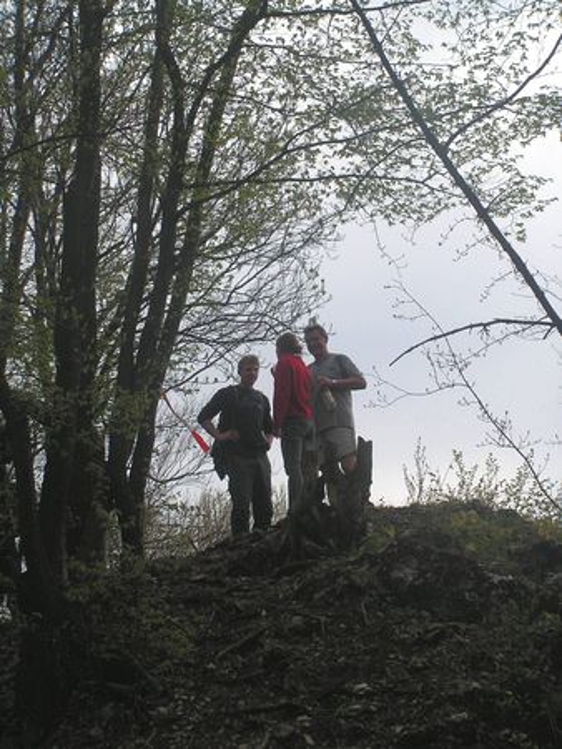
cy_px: 374
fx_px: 1882
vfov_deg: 22.5
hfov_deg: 17.0
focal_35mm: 87
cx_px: 281
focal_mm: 14.5
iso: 50
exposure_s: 1/640
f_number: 3.3
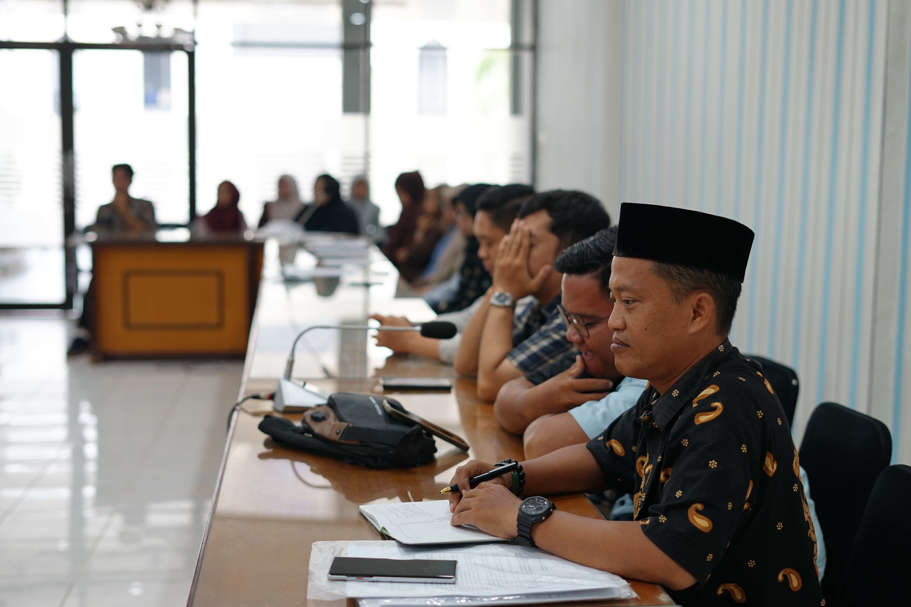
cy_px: 304
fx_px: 1265
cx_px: 456
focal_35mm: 50
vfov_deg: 27.0
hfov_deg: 39.6
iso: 320
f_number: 2.5
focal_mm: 50
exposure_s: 1/80
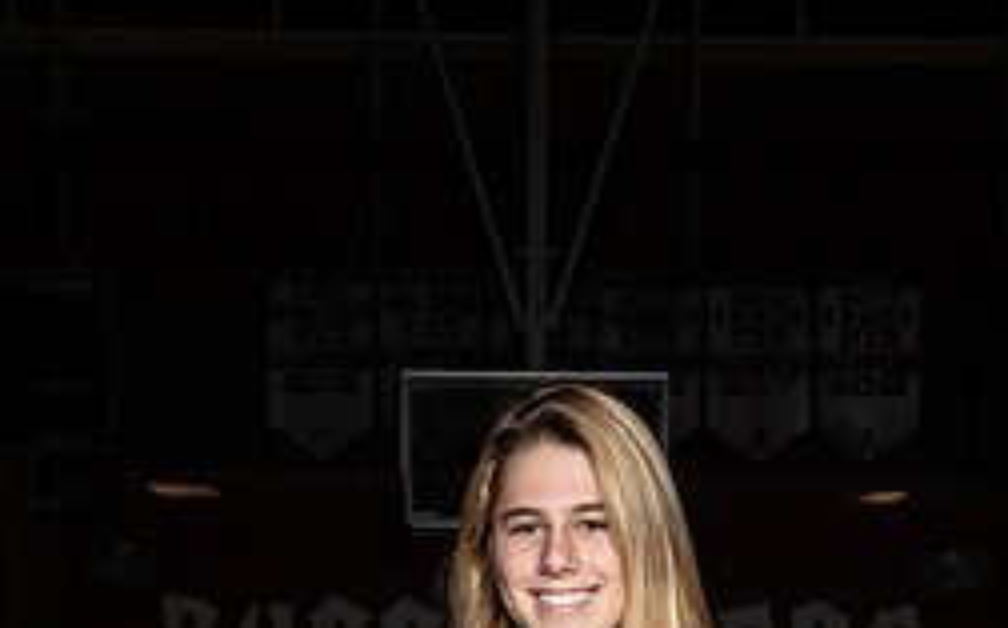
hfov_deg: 18.5
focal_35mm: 113
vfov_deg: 11.2
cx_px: 564
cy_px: 880
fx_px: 3101
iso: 320
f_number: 14
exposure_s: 1/200
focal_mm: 62
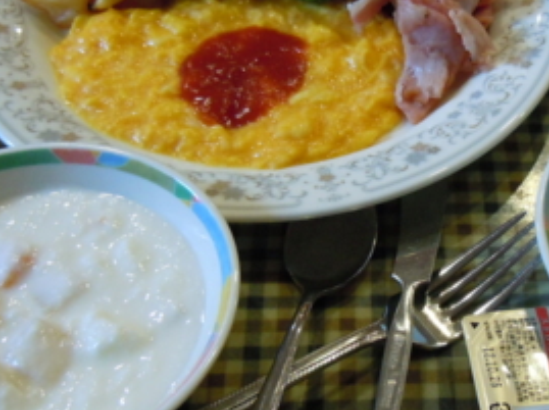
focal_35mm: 67
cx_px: 398
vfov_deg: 21.9
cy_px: 177
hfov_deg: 28.7
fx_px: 1061
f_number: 3.5
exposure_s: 1/40
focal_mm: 5.4
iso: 400
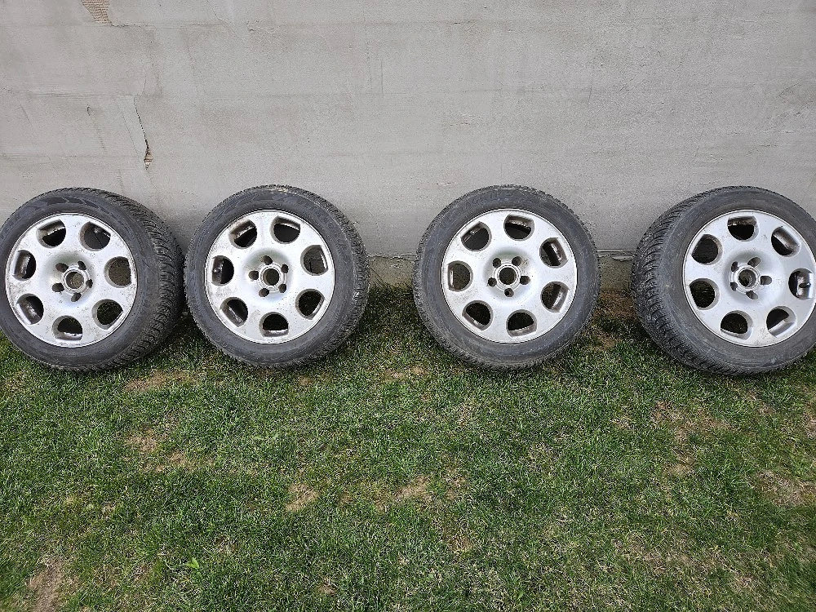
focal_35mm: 23
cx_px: 408
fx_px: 542
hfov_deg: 73.9
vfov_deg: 58.9
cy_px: 306
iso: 32
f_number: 1.8
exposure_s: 1/182
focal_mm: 5.4
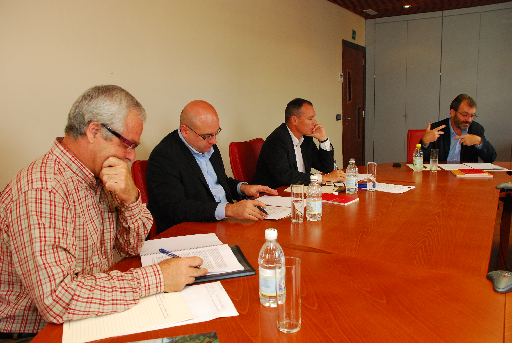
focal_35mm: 30
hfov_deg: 61.9
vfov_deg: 43.7
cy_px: 172
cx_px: 256
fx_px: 427
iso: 400
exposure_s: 1/60
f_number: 5.6
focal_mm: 20
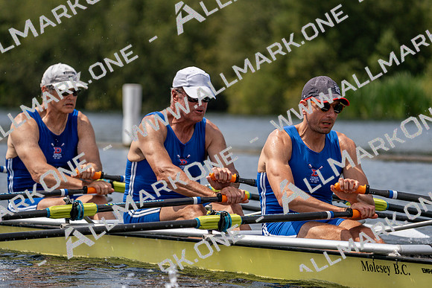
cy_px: 144
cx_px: 216
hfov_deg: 7.7
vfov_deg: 5.2
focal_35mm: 266
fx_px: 3193
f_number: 5.6
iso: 200
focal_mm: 266
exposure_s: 1/1600
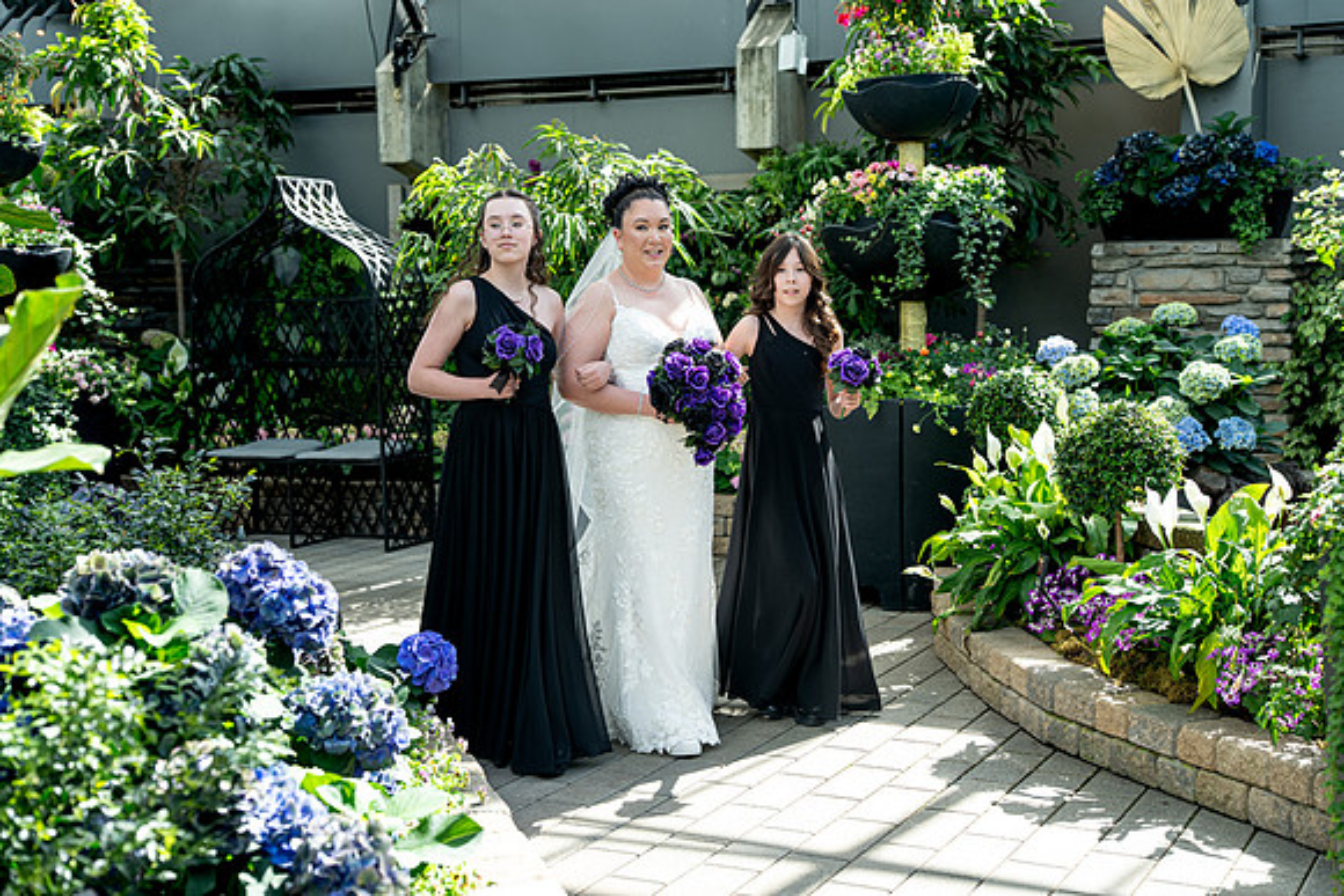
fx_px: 1792
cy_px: 448
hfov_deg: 41.1
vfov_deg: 28.1
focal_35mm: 48
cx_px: 672
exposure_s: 1/320
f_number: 2.8
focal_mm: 48
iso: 200
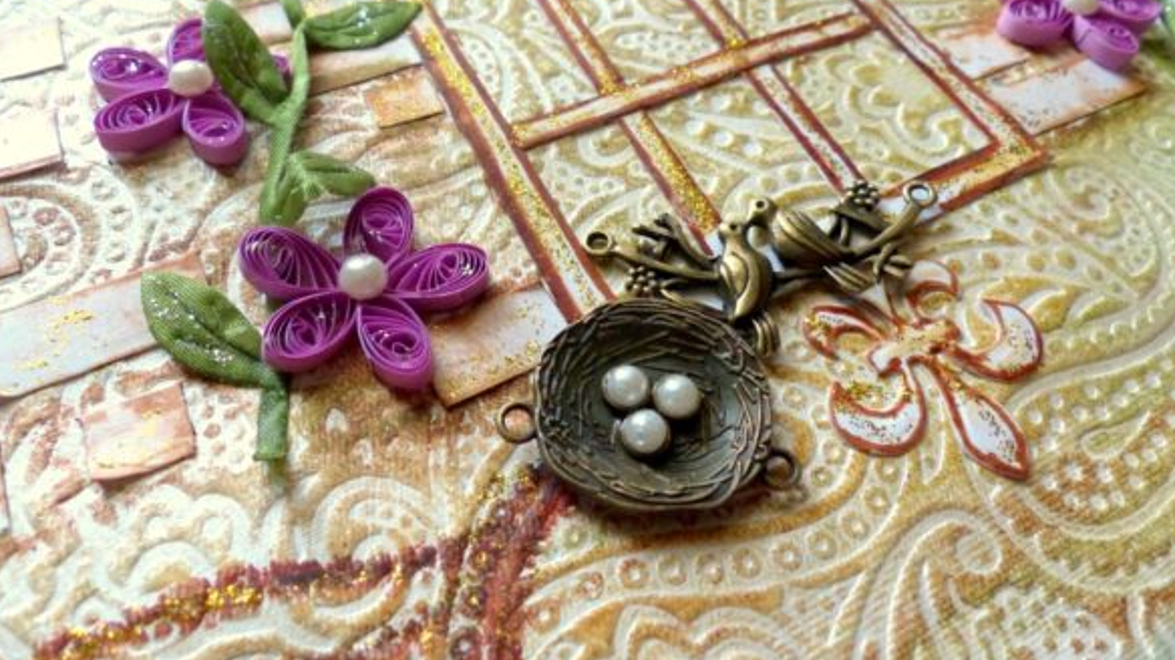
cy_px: 229
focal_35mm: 28
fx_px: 872
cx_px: 583
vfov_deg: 41.0
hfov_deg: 67.9
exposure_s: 1/200
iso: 400
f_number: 3.2
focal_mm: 4.5
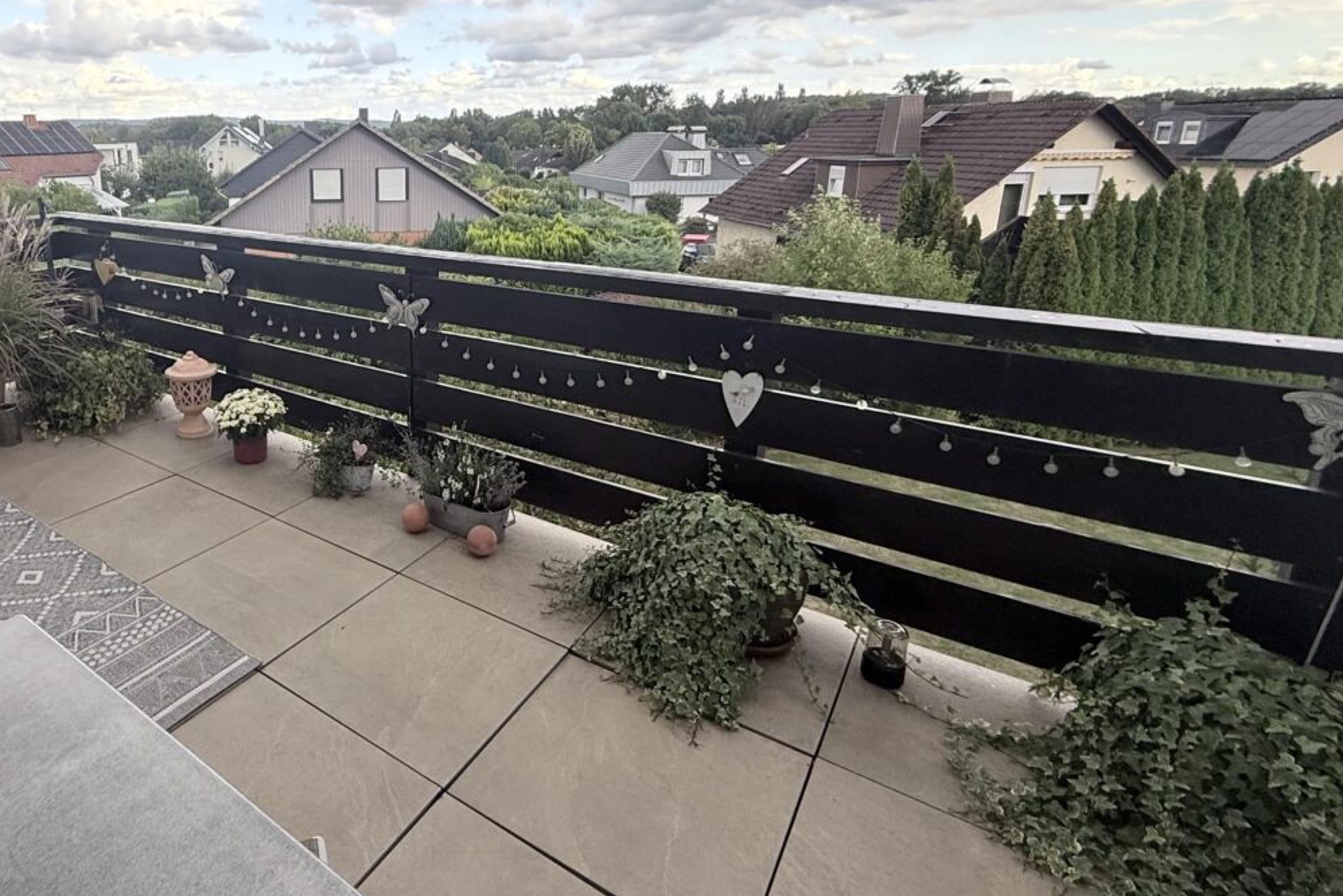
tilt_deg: -12.5
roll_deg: +0.6
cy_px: 326
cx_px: 379
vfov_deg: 58.6
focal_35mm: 21
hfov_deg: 76.7
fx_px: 784
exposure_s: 1/228
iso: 64
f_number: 2.2
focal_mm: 2.22
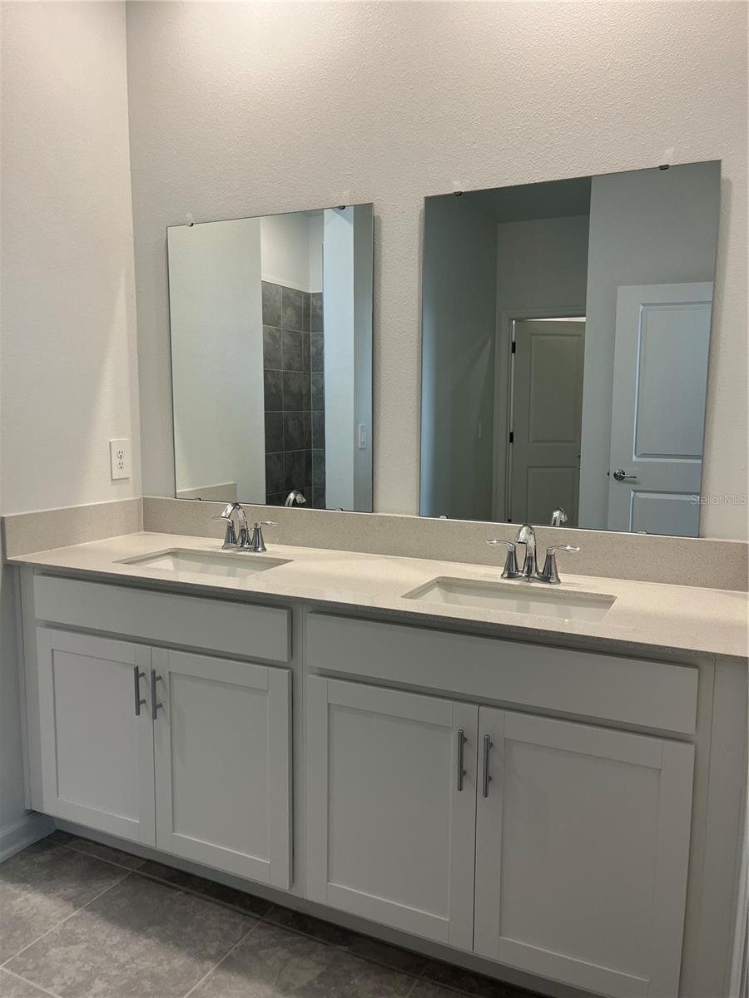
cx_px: 374
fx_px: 750
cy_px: 499
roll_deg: -0.1
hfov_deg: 53.1
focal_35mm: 26
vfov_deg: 67.3
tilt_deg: -6.8
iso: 100
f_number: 1.6
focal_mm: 5.1
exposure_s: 1/120
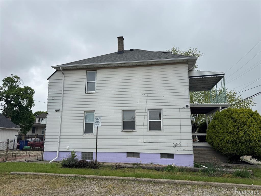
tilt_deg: +11.2
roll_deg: -0.1
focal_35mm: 24
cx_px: 130
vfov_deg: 56.8
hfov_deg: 71.6
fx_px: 181
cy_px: 98
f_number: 1.78
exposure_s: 1/2252
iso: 80
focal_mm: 6.76
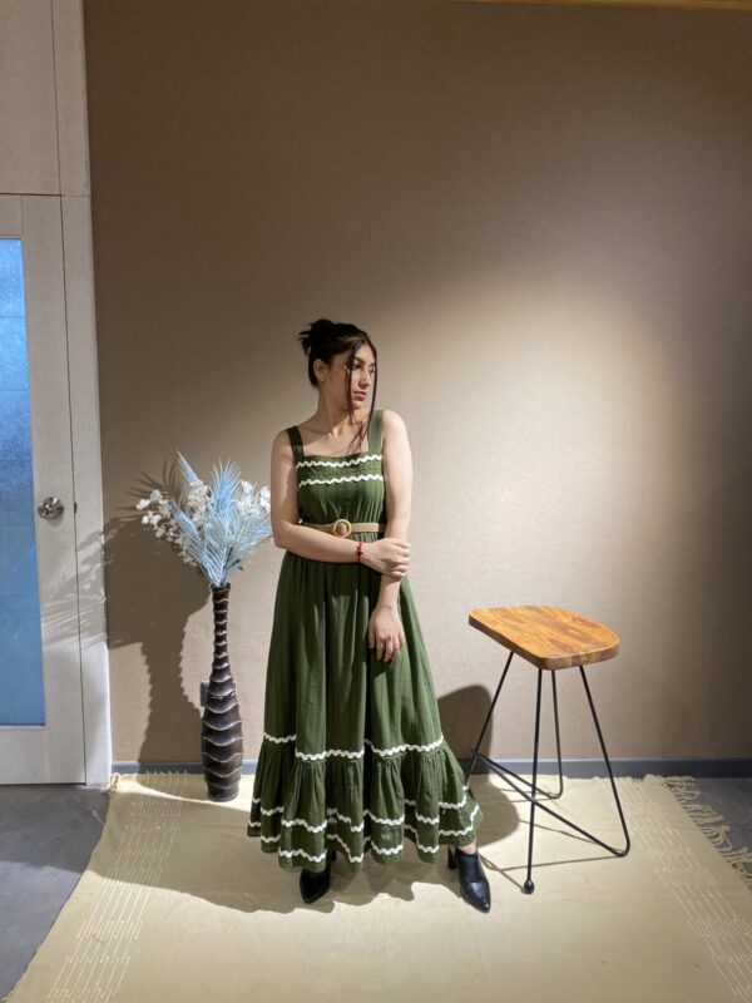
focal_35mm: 26
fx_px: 753
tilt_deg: -7.5
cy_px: 502
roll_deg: -1.9
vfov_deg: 67.3
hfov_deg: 53.1
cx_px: 376
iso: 200
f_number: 1.8
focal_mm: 4.25
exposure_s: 1/50
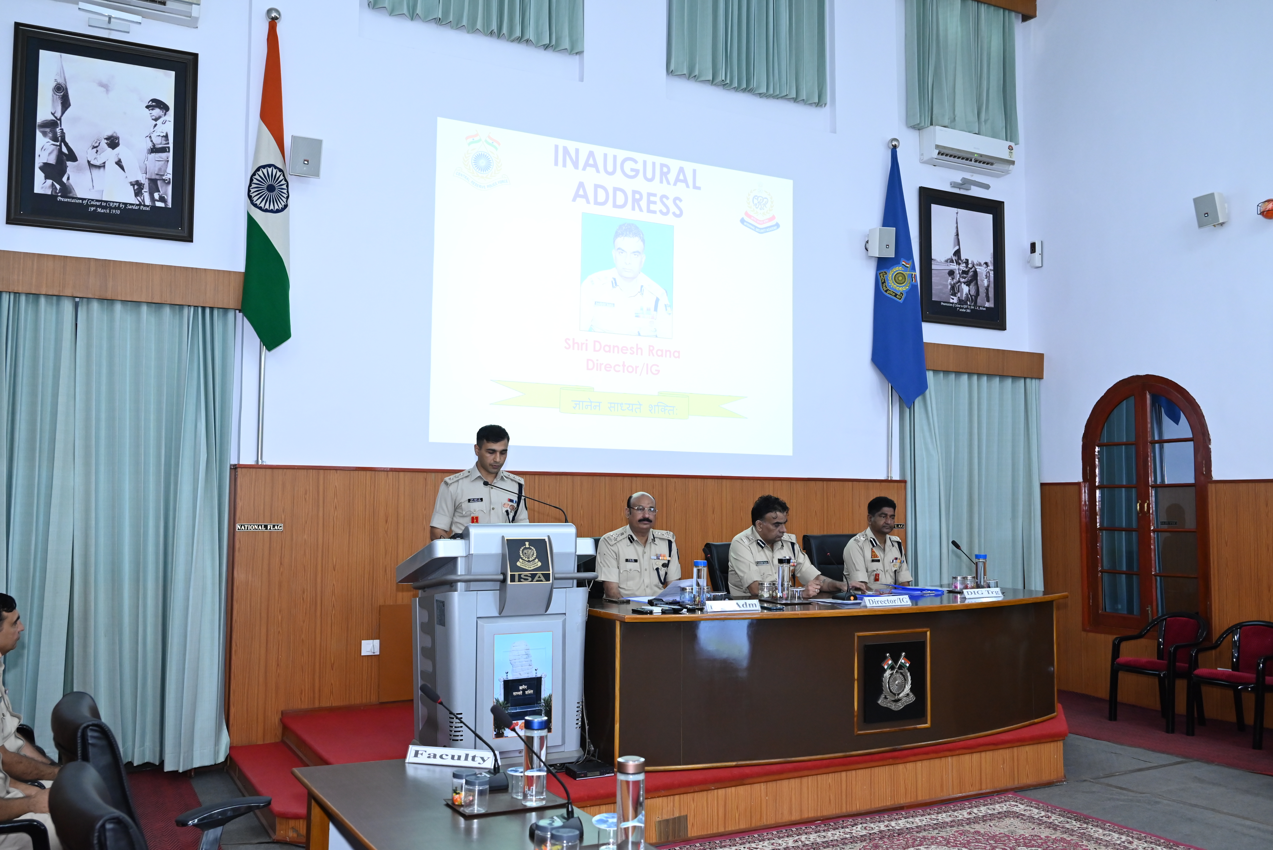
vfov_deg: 41.1
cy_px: 425
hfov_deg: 58.7
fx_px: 1132
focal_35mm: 32
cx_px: 636
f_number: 4.5
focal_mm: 32
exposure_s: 1/125
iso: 2500
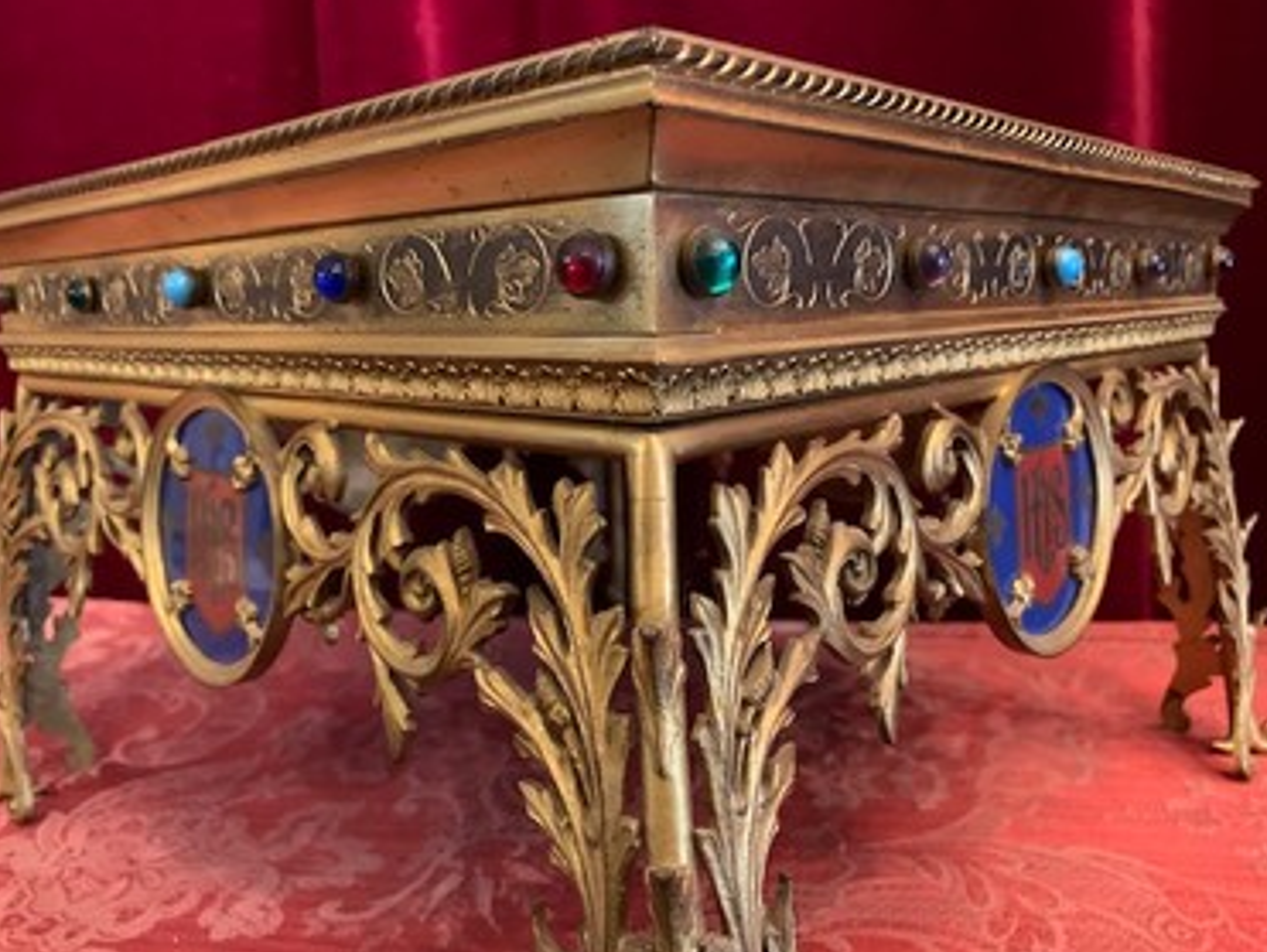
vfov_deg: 49.8
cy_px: 491
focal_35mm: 28
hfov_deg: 63.4
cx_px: 611
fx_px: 1026
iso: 640
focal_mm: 4.25
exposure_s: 1/25
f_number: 1.8
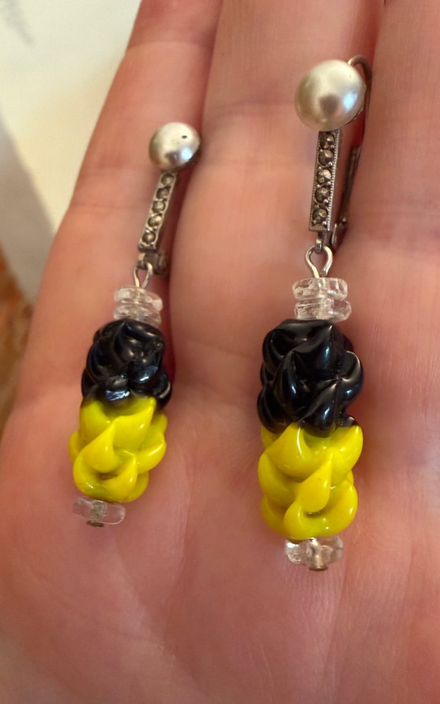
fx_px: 537
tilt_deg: -44.7
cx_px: 209
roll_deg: +12.1
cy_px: 350
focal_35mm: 28
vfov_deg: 66.5
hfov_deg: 44.5
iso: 500
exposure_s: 1/50
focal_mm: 2.22
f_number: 2.2
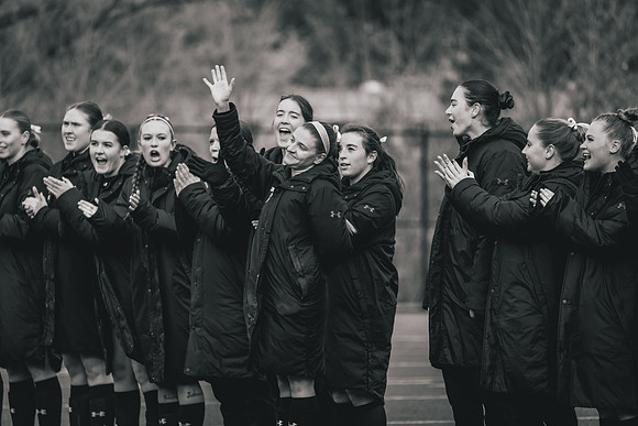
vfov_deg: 3.9
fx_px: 6293
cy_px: 213
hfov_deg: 5.8
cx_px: 319
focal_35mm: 355
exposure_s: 1/1000
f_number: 6.3
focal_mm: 355
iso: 800
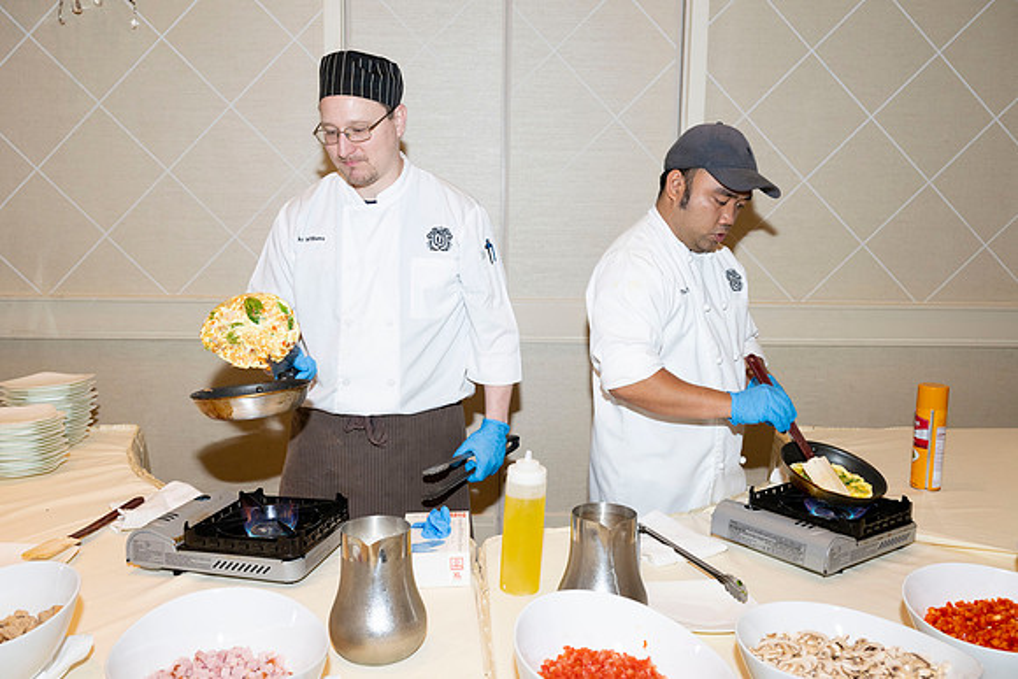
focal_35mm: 32
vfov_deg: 41.1
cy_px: 340
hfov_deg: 58.7
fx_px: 905
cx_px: 509
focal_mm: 32
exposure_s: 1/80
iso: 1000
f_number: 5.6
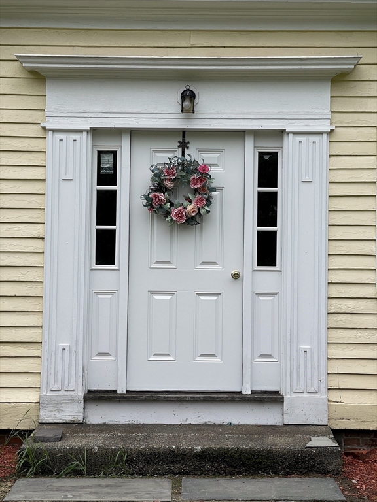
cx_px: 188
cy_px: 251
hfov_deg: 22.9
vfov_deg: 30.3
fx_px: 929
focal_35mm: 64
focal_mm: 7.5
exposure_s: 1/995
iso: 20
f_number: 2.2
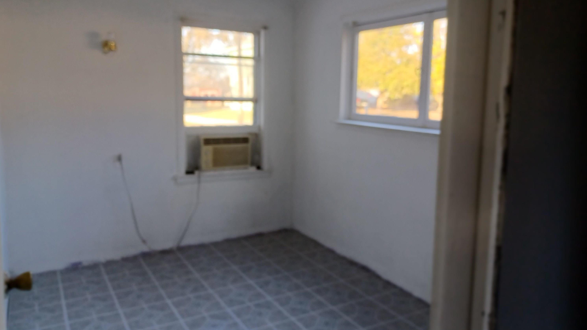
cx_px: 286
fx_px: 436
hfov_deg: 67.9
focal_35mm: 28
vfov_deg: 41.4
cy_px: 147
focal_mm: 4.6
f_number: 1.8
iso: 200
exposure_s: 1/50
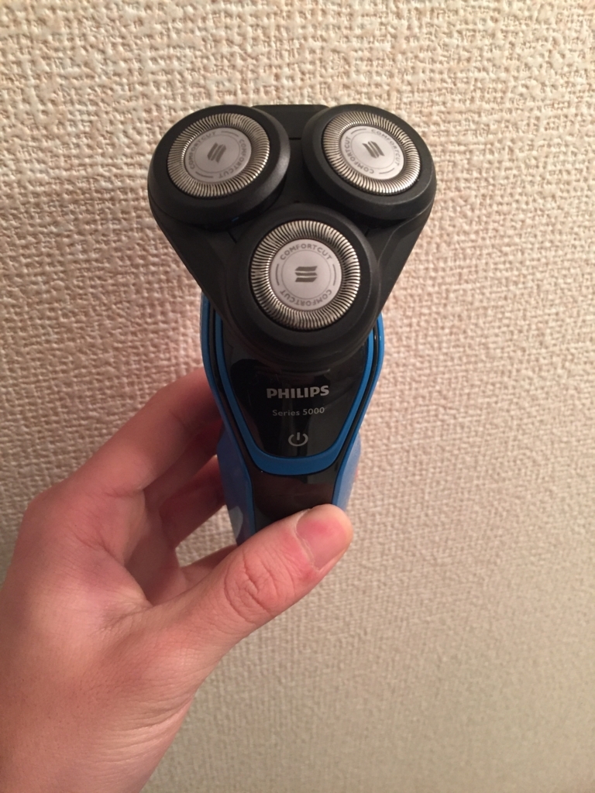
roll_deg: -1.3
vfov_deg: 61.7
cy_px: 396
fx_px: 665
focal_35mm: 29
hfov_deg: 48.2
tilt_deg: -37.6
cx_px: 298
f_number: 2.2
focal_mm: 4.15
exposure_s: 1/30
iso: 160
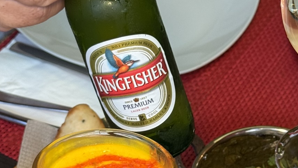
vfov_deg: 9.6
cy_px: 160
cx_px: 223
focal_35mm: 125
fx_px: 988
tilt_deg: -45.9
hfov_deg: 17.1
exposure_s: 1/50
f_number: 1.78
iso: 80
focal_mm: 6.76
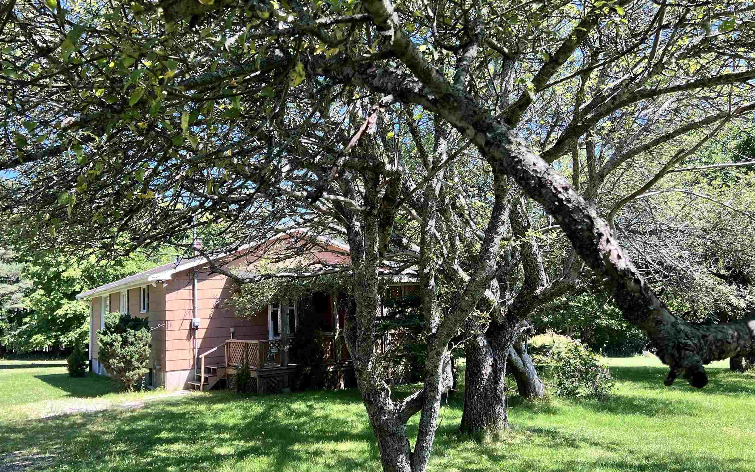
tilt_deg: +8.6
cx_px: 343
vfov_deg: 37.2
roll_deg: +2.9
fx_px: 700
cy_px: 204
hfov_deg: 56.6
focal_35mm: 34
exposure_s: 1/544
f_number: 1.5
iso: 50
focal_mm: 5.7
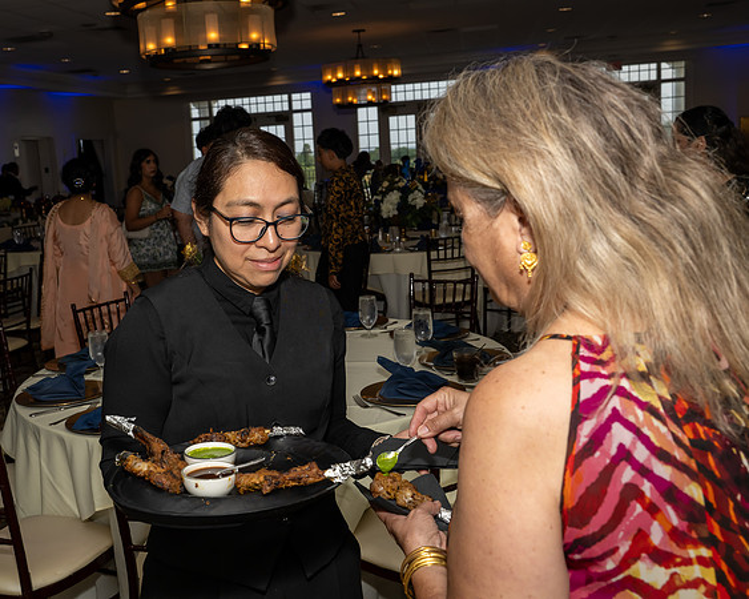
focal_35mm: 38
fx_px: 846
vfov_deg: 39.0
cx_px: 287
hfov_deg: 47.4
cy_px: 291
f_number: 8
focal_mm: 33
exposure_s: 1/250
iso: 640
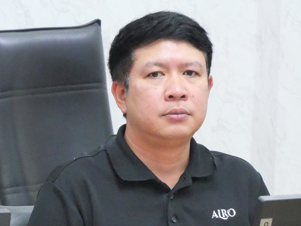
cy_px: 177
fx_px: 2026
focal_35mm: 233
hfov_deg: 8.5
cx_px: 125
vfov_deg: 6.4
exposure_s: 1/60
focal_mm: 50
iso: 6400
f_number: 5.6
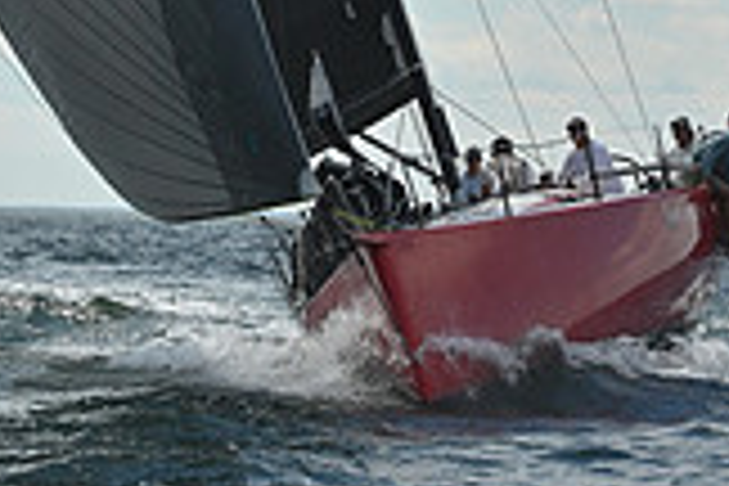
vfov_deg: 5.3
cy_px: -770
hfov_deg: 8.2
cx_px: 151
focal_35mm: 251
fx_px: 5082
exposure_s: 1/1000
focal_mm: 70
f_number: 10
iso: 250
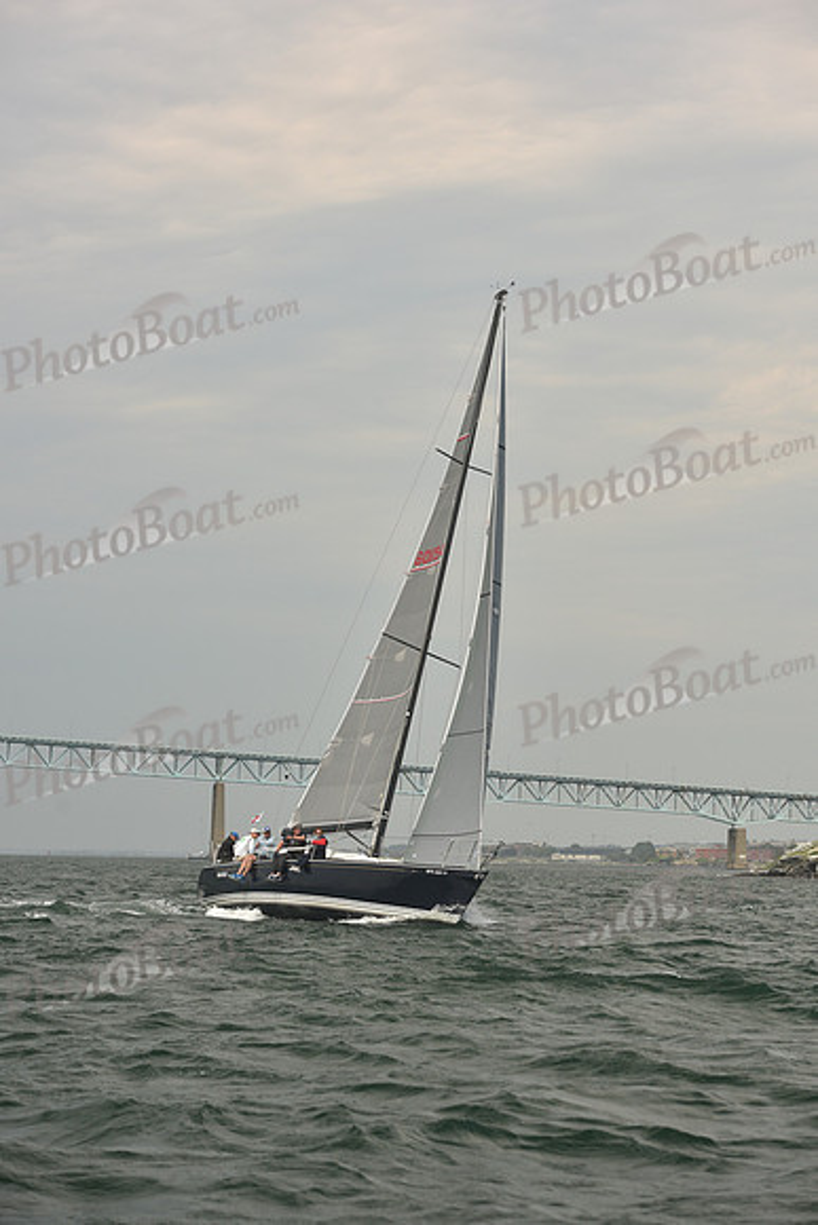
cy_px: 612
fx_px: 2793
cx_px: 409
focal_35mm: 82
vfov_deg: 24.8
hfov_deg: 16.7
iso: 250
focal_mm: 82
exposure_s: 1/640
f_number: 5.6
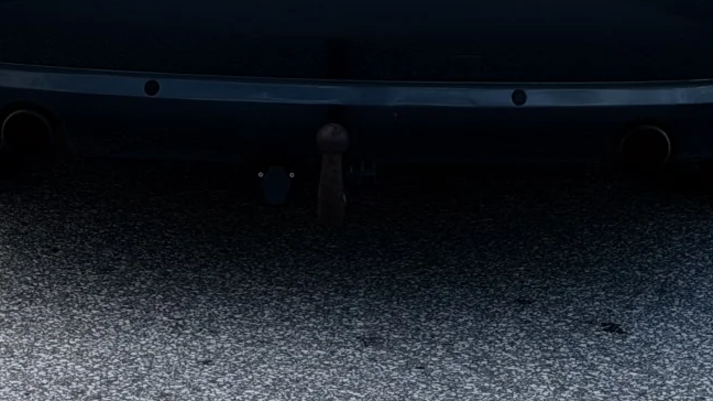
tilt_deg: -5.2
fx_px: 2929
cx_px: 410
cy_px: -286
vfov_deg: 7.6
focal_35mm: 155
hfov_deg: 13.9
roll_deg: +1.0
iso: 64
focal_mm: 6.76
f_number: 1.78
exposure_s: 1/1027
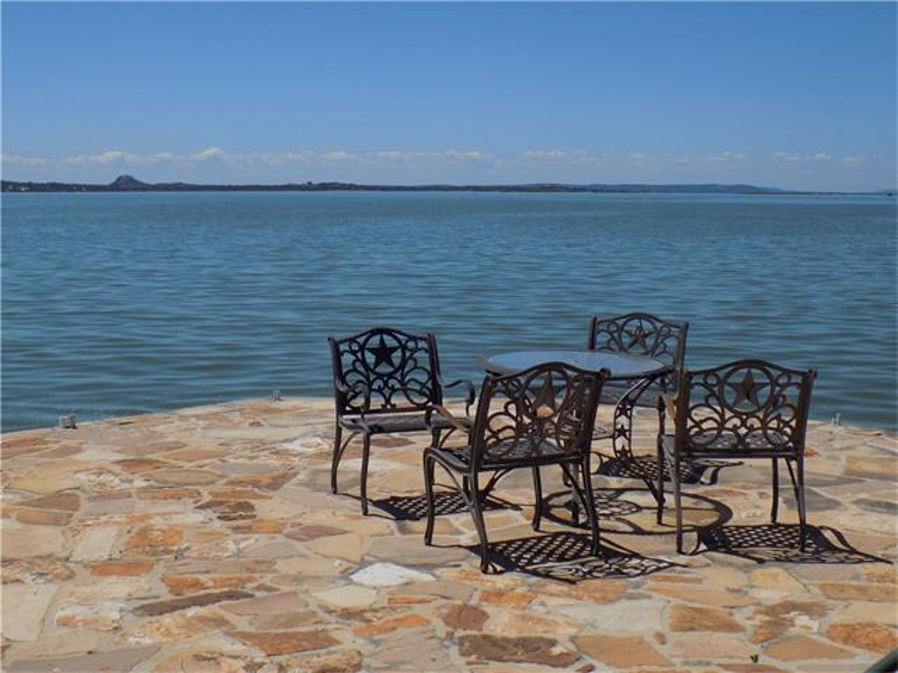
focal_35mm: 46
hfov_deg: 41.2
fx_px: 1193
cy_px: 336
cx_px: 449
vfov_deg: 31.5
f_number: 11.8
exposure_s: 1/160
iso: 80
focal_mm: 8.1
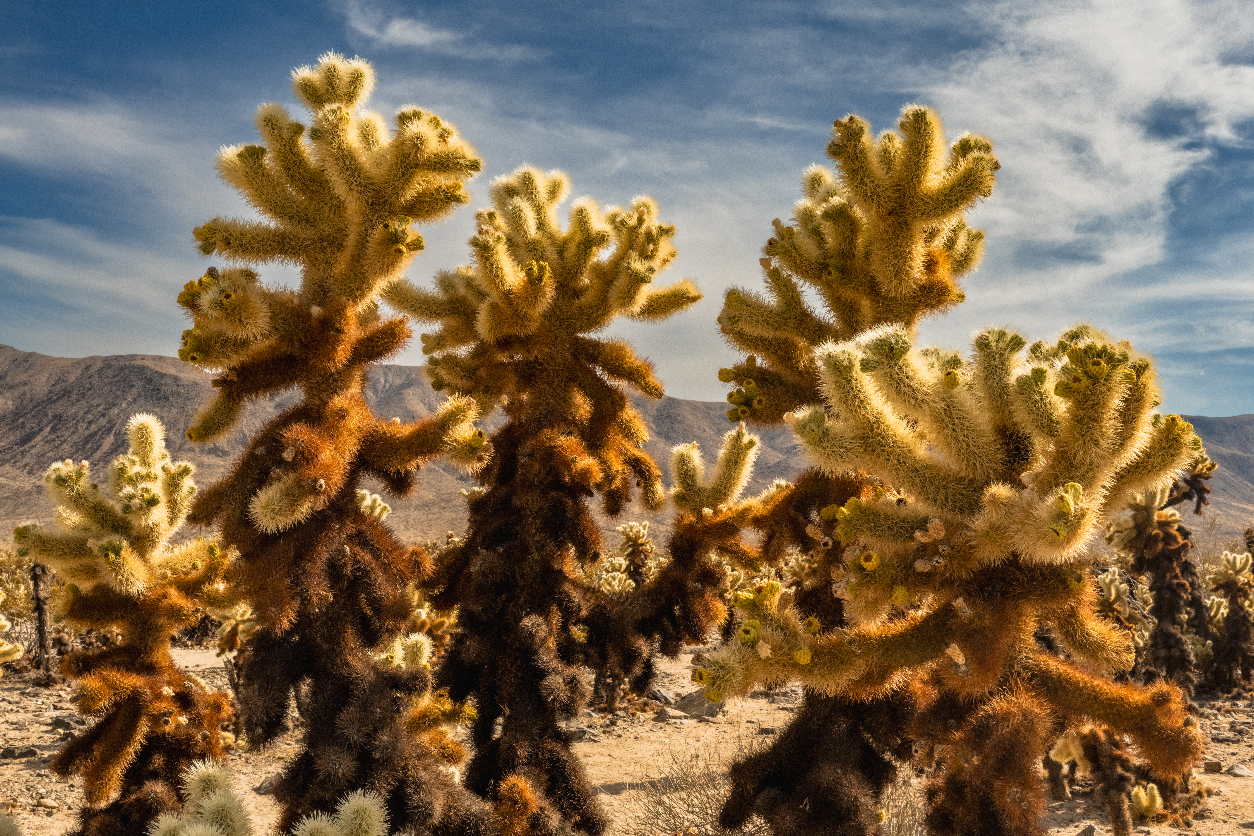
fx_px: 1324
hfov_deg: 50.7
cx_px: 627
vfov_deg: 35.1
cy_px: 418
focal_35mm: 38
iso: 640
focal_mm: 38
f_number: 22
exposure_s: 1/640
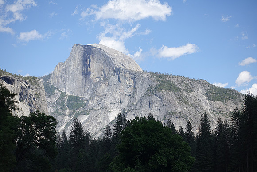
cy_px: 86
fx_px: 478
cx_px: 128
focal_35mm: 67
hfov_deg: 30.1
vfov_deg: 20.3
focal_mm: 24.47
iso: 125
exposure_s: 1/800
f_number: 4
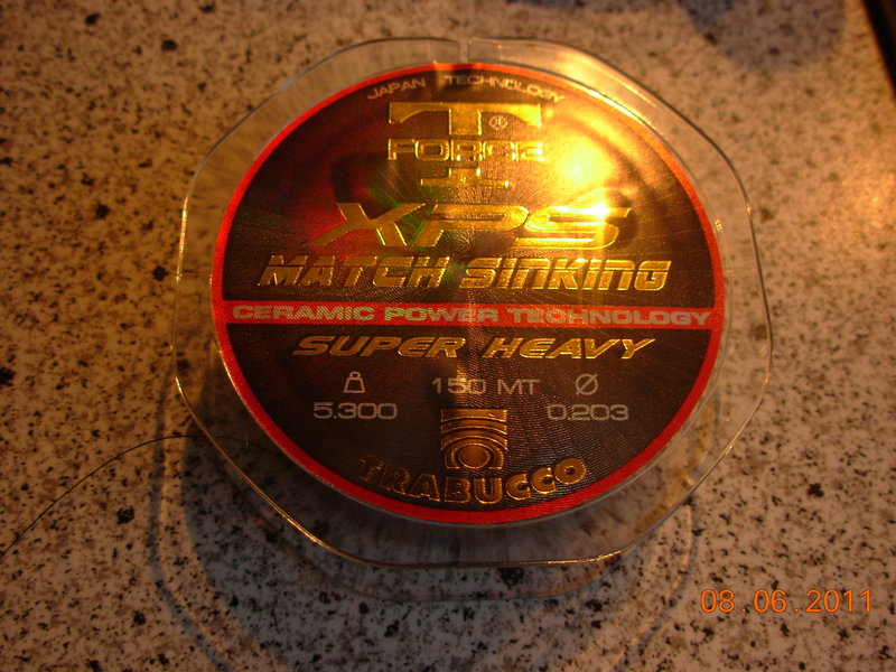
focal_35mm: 38
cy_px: 336
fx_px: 984
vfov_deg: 37.7
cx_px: 448
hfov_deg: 49.0
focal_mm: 6.3
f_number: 2.9
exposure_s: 1/21.4
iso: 50
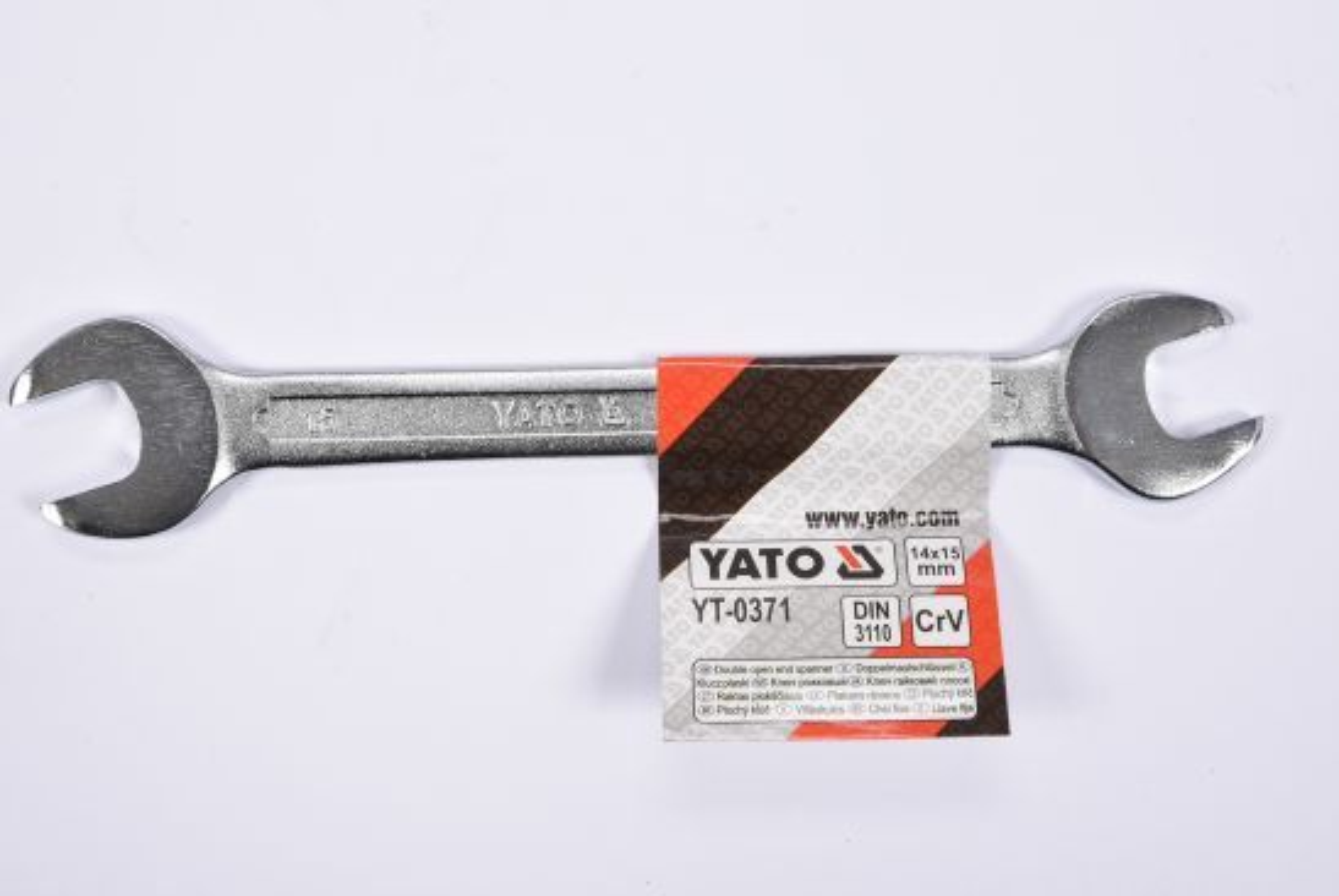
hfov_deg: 27.0
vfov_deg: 18.2
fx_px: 2793
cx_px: 670
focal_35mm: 75
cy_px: 448
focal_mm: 50
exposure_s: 1/125
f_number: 16
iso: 250
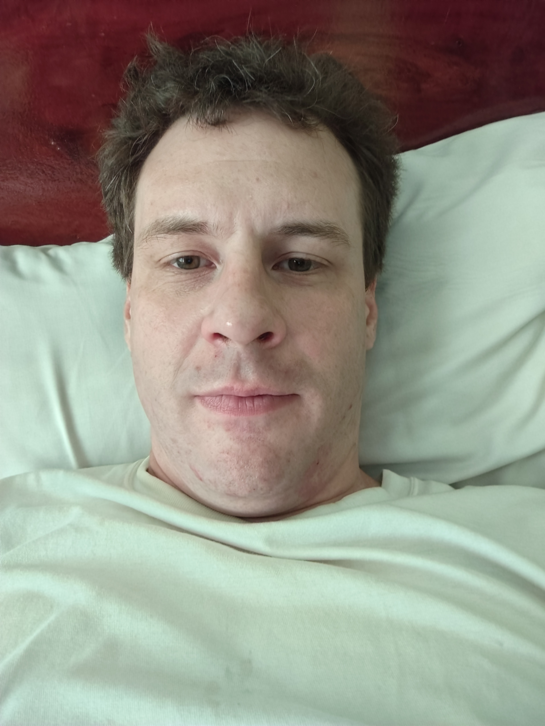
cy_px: 363
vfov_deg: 67.3
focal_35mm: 26
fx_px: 546
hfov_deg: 53.1
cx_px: 272
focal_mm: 2.77
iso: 569
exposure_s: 1/20
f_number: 2
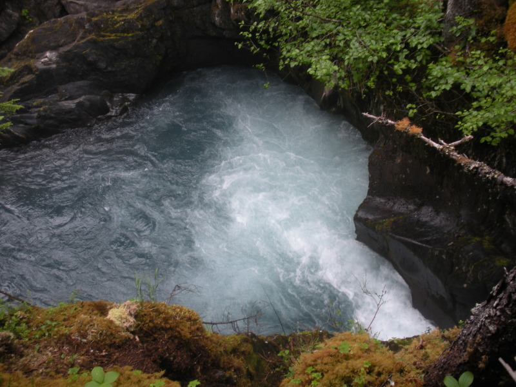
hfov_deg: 51.4
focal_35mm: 36
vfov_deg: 39.7
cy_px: 194
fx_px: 537
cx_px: 258
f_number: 3.5
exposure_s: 1/57.4
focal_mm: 6.3
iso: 66
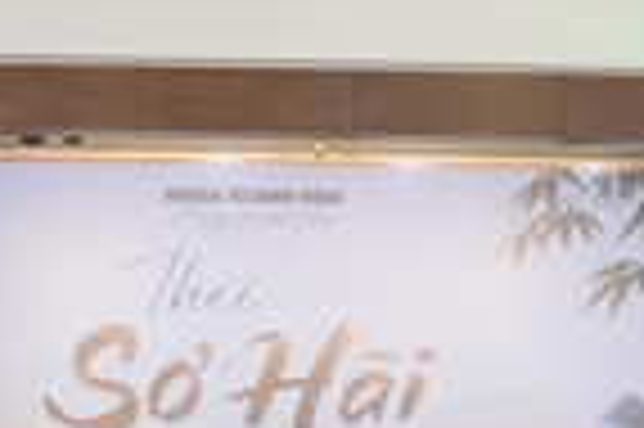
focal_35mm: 159
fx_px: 2841
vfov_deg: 8.2
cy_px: 849
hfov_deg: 12.9
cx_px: 266
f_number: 2.8
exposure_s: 1/250
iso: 4000
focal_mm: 35
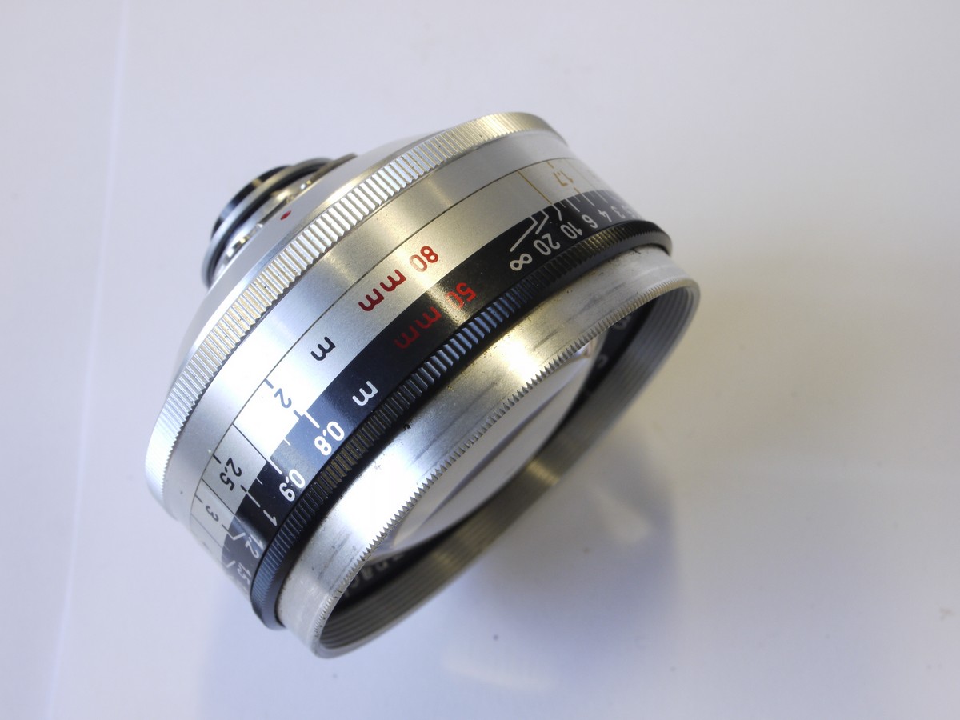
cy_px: 360
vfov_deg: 28.0
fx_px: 1442
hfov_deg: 36.8
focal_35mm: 52
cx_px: 480
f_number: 13
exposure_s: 1/13
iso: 400
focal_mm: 26
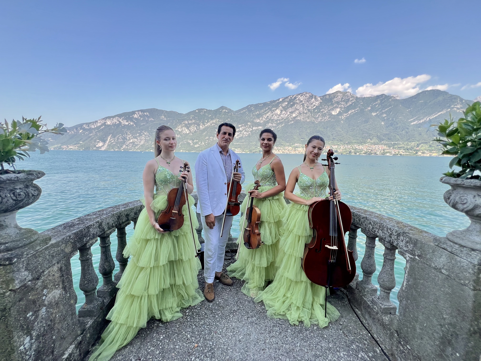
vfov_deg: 89.9
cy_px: 180
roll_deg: -0.8
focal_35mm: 13
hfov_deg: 106.2
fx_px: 181
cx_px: 240
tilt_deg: -9.0
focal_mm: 1.57
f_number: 1.8
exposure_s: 1/394
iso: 32
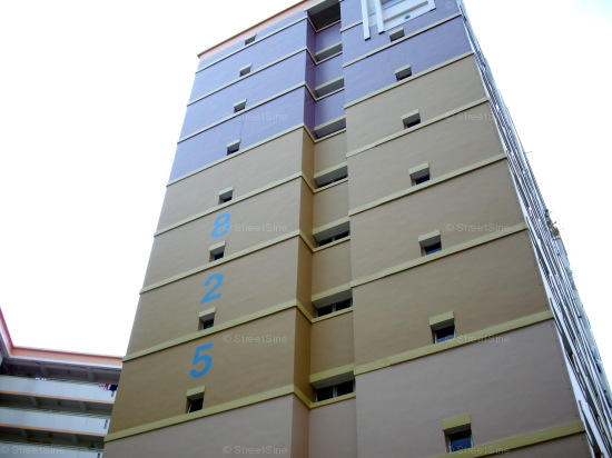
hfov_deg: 50.2
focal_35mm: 37
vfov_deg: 38.6
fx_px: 654
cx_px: 306
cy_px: 229
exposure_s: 1/200
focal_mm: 6.2
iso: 80
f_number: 2.8
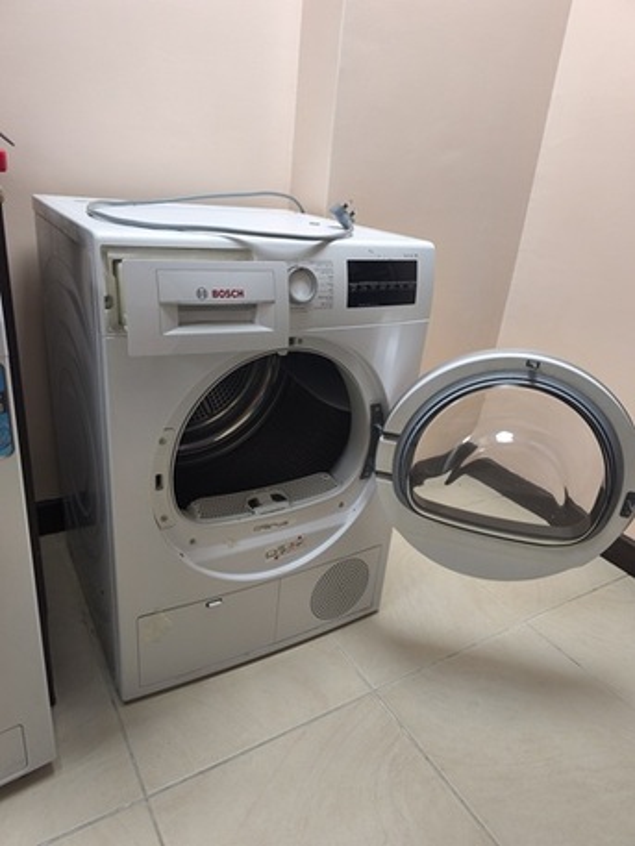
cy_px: 423
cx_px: 318
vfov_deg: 73.9
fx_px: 562
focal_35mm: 23
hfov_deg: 58.9
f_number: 1.6
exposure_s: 1/100
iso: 160
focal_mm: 6.57
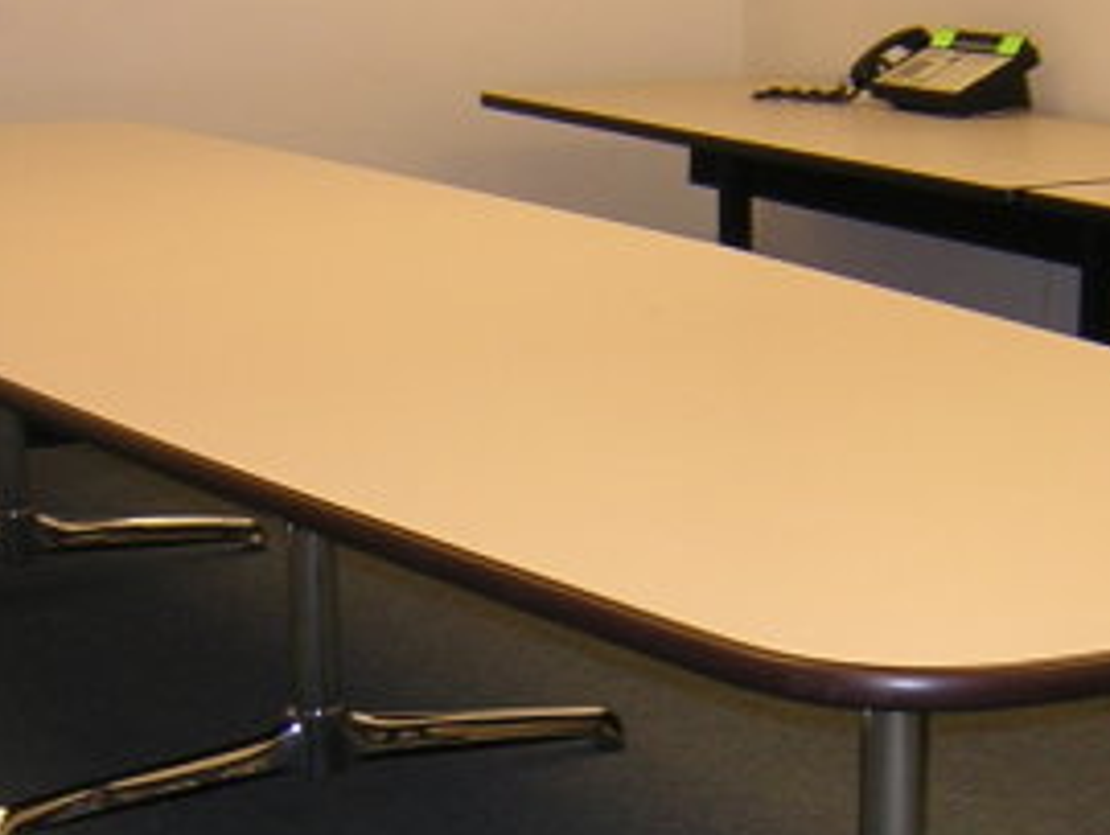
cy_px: 654
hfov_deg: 24.4
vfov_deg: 18.3
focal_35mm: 80
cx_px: 633
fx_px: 2568
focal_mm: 4.7
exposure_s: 1/60.1
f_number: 2.6
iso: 159
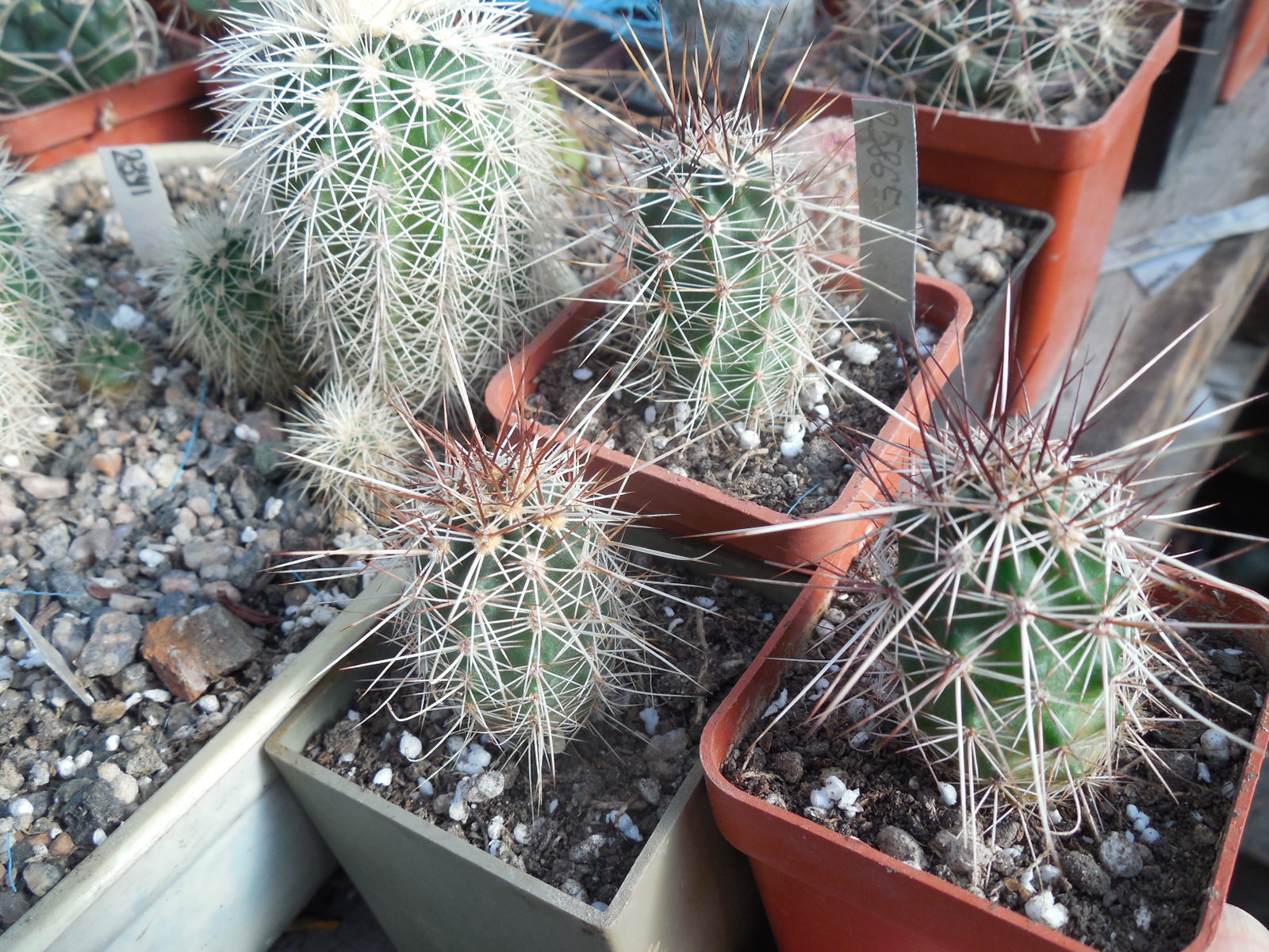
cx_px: 634
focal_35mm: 31
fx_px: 1136
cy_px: 476
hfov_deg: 58.4
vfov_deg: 45.4
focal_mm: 5.6
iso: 125
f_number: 3.6
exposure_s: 1/200
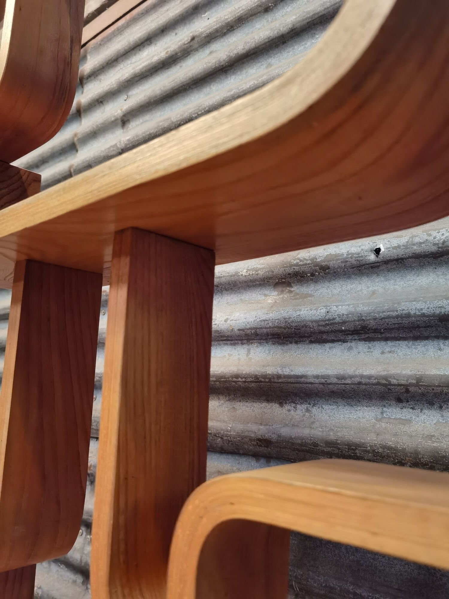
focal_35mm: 29
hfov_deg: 48.2
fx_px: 502
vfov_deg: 61.7
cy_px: 300
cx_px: 224
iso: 640
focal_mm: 6.71
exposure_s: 1/25
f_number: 1.9
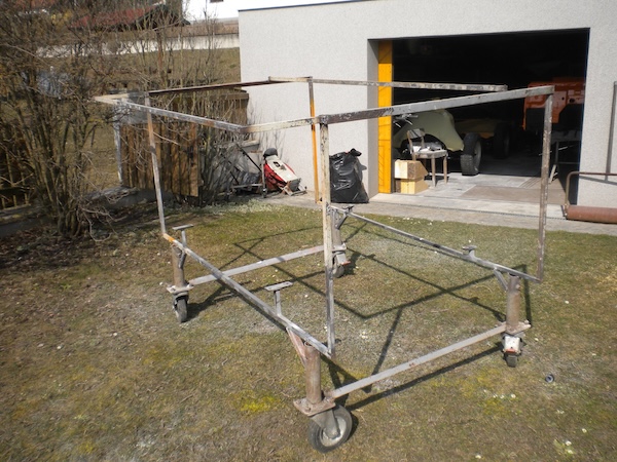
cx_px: 308
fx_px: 624
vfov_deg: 40.7
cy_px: 231
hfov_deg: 52.6
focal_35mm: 35
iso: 80
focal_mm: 6.3
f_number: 4.6
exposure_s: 1/703
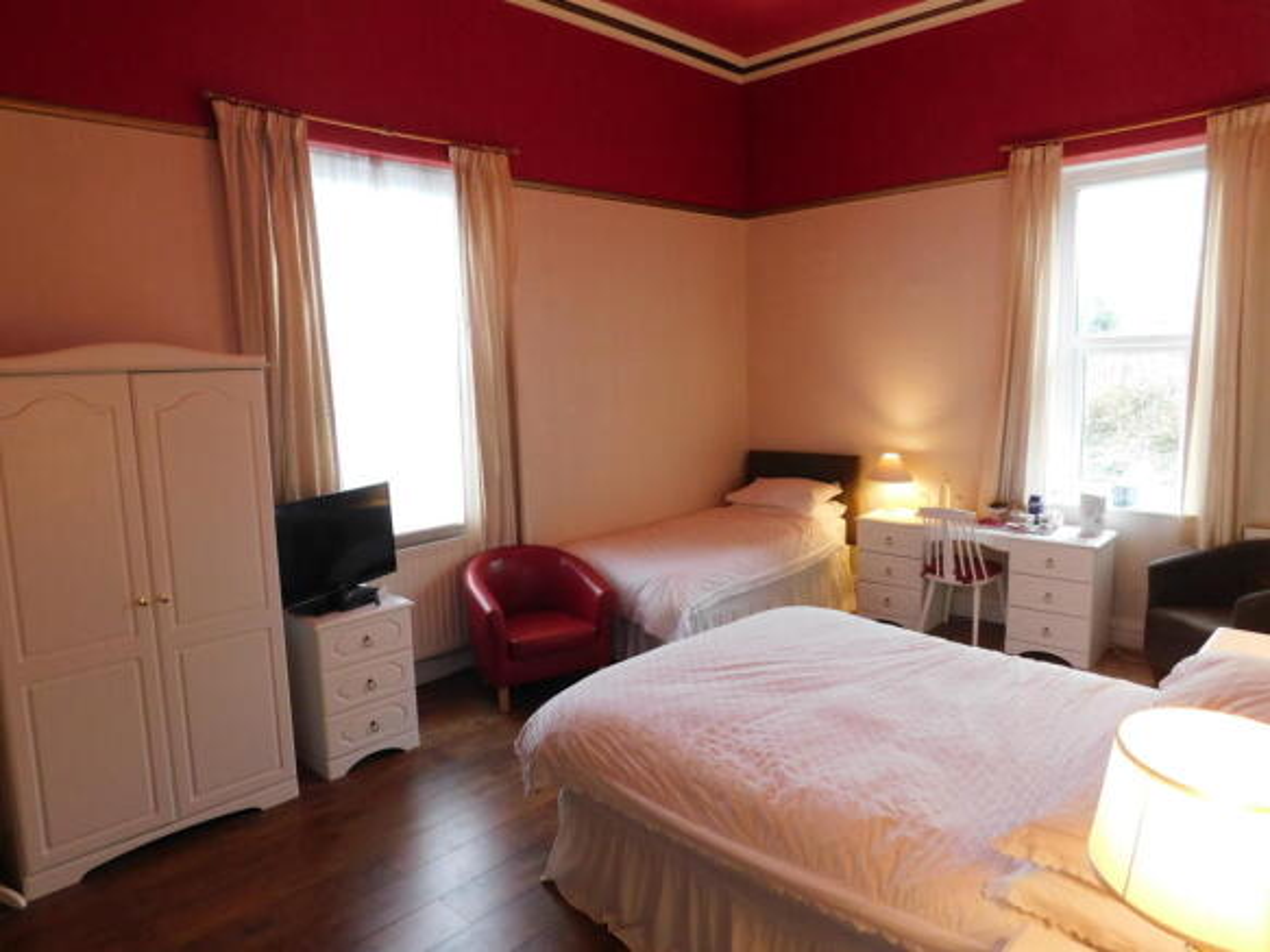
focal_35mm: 23
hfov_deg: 73.9
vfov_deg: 58.9
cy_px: 476
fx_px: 844
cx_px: 635
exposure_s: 1/30
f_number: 3
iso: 320
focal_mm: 4
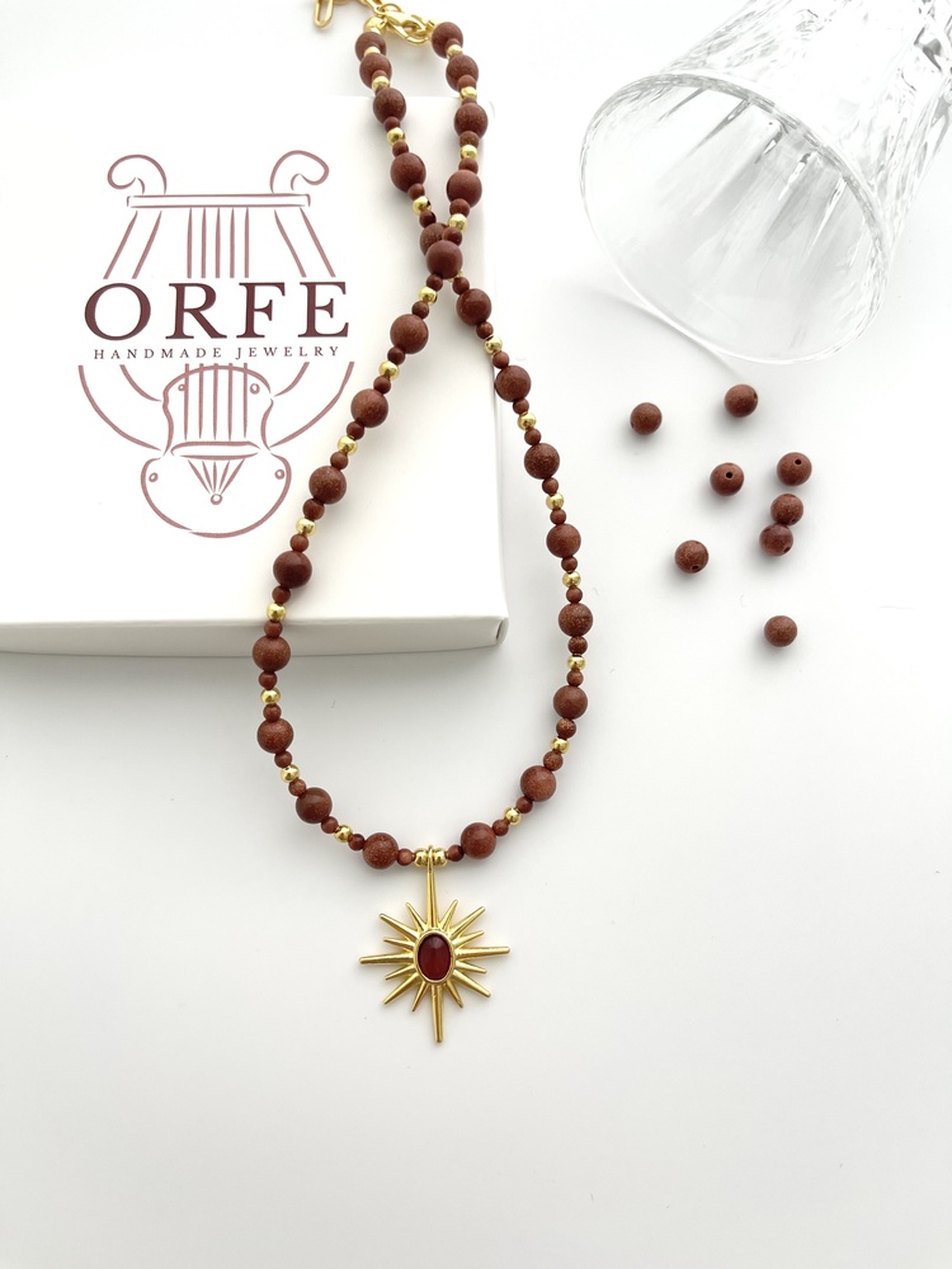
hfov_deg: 54.9
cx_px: 476
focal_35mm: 25
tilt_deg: -77.6
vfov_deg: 69.4
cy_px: 634
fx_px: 917
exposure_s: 1/121
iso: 100
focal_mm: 5.1
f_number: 1.6
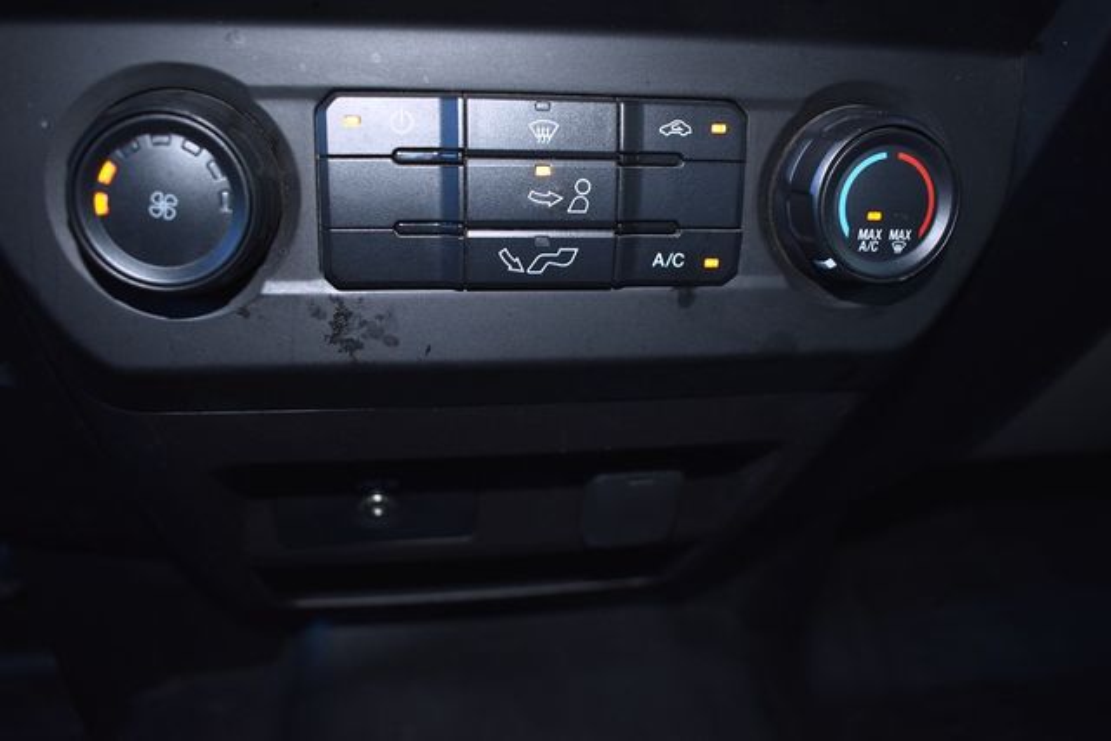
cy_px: 370
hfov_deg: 59.5
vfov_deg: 41.7
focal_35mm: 32
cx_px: 556
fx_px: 972
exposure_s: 1/60
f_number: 3.8
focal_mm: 21
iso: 200
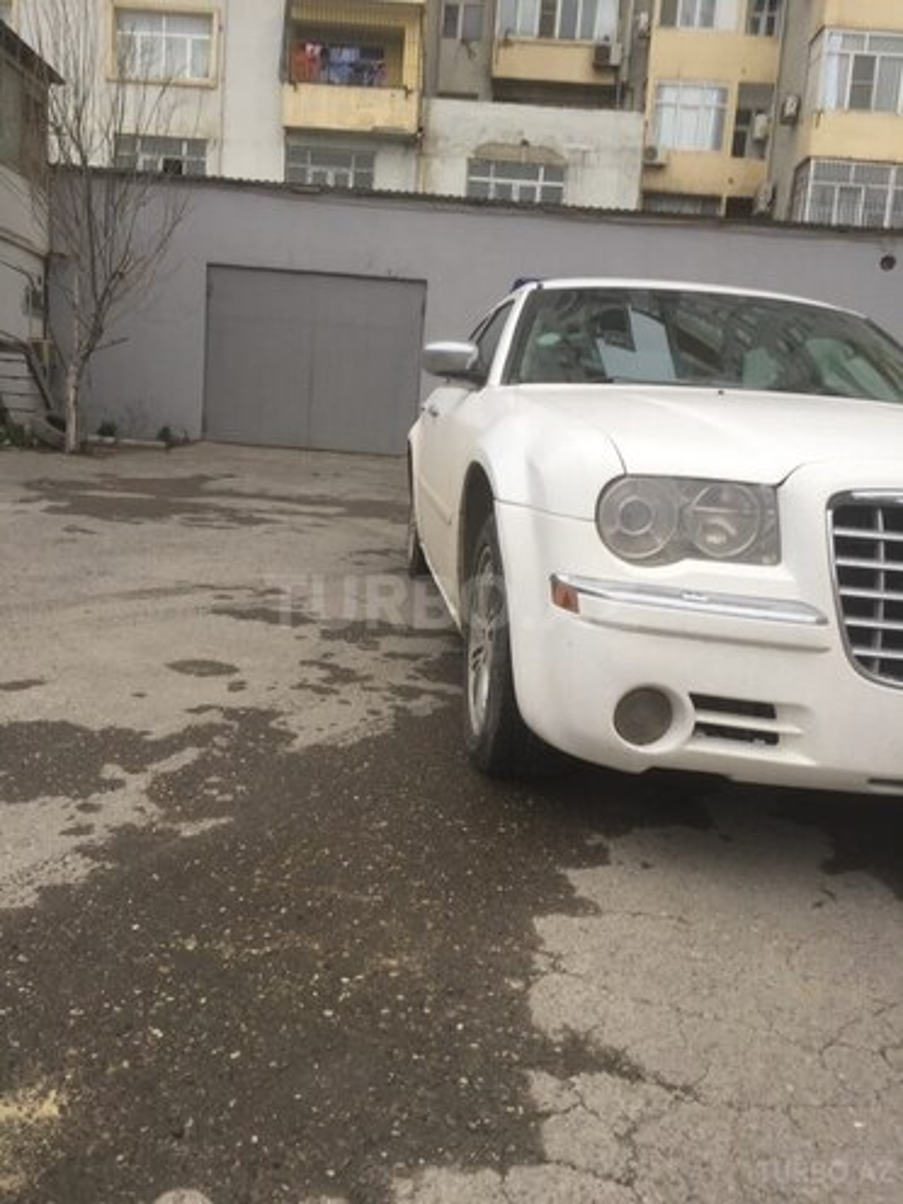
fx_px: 1009
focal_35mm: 29
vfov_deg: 61.7
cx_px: 452
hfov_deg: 48.2
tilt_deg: -7.9
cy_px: 602
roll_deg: -5.6
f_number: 2.2
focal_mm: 4.15
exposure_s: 1/50
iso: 40
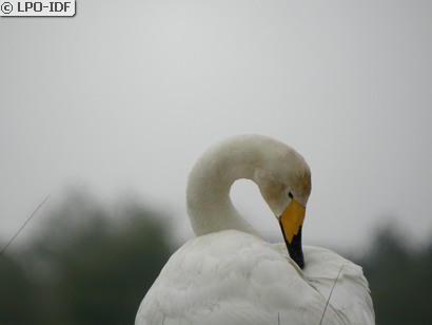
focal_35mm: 95
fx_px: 1186
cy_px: 162
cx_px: 216
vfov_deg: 15.6
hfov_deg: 20.6
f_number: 5.5
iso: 100
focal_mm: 19.8
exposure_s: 1/571
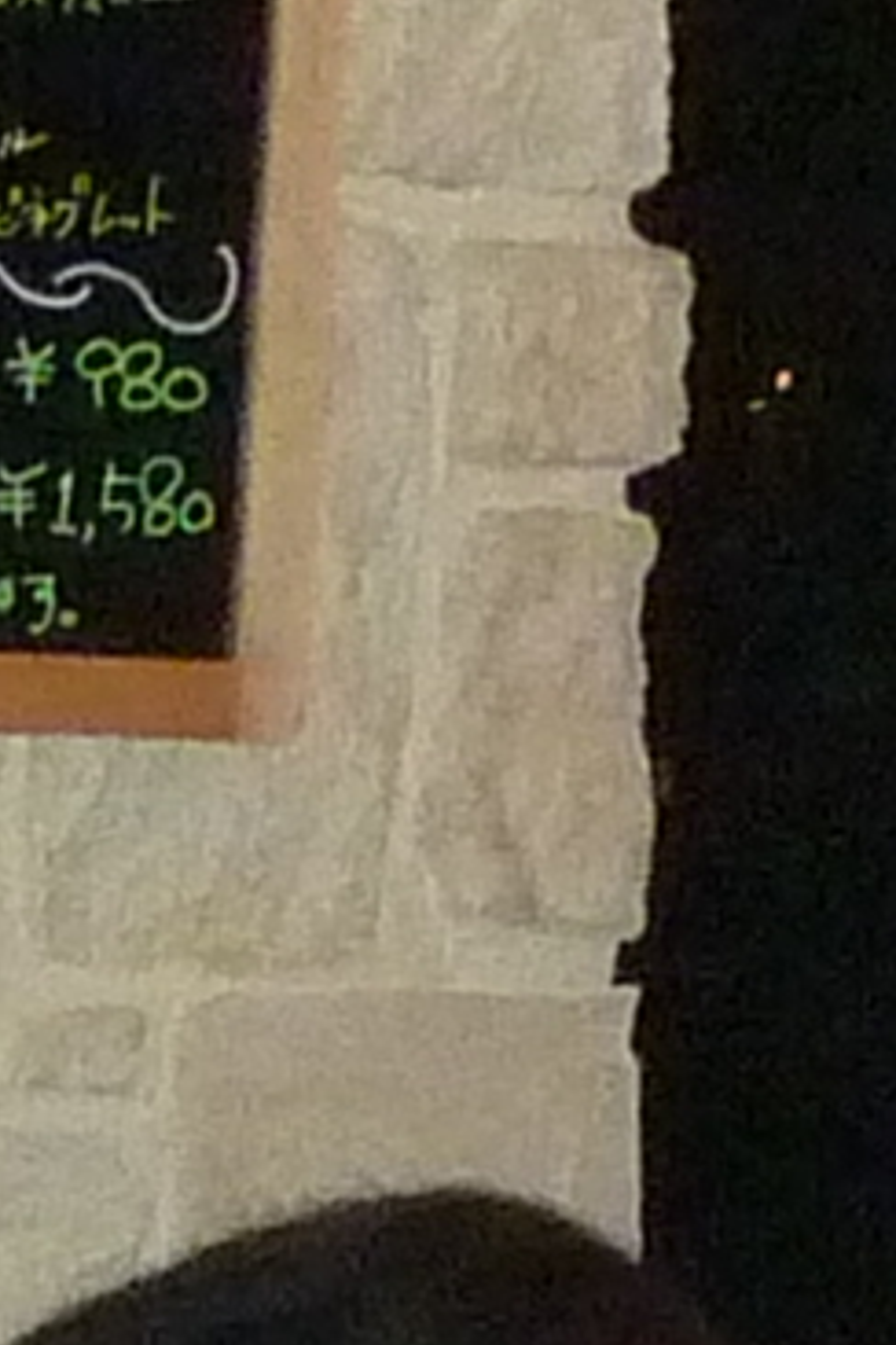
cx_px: -184
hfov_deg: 4.1
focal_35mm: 338
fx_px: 12618
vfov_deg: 6.0
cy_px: 2580
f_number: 3.5
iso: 500
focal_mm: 5.3
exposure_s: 1/30
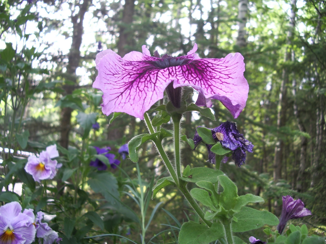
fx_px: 330
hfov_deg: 52.6
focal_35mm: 35
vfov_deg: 40.7
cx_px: 163
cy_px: 122
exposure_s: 1/60
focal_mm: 5.8
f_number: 2.6
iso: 50
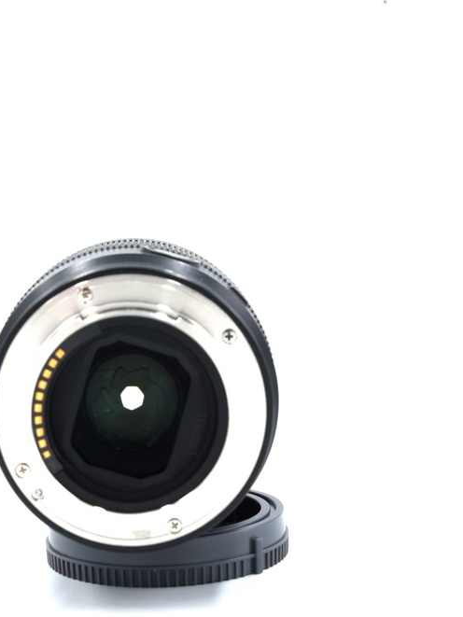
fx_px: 1426
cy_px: 310
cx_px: 119
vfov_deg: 24.4
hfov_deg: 18.3
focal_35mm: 80
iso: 800
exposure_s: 1/125
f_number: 14
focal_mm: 55
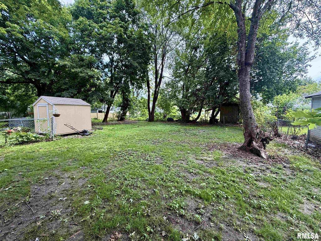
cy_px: 120
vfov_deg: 85.7
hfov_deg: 102.1
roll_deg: +1.0
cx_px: 160
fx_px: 130
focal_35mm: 14
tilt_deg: -3.7
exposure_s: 1/166
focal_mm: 2.22
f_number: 2.2
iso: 64
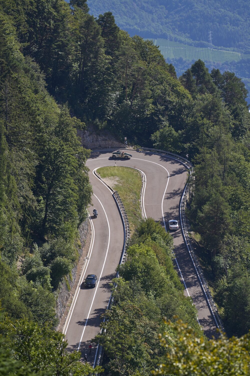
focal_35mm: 200
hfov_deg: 6.9
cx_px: 125
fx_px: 2083
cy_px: 188
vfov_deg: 10.3
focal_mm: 200
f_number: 4.5
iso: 160
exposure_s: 1/1000
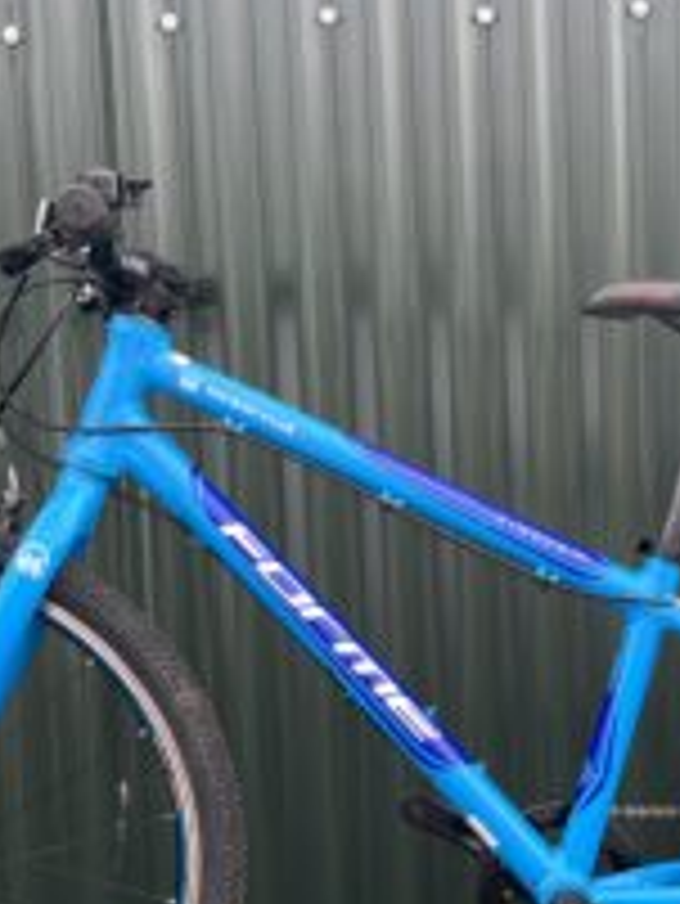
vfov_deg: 31.1
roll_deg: +2.0
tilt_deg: -4.7
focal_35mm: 62
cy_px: 540
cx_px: 464
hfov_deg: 23.5
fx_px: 1622
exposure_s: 1/532
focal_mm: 5.1
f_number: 1.6
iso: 50
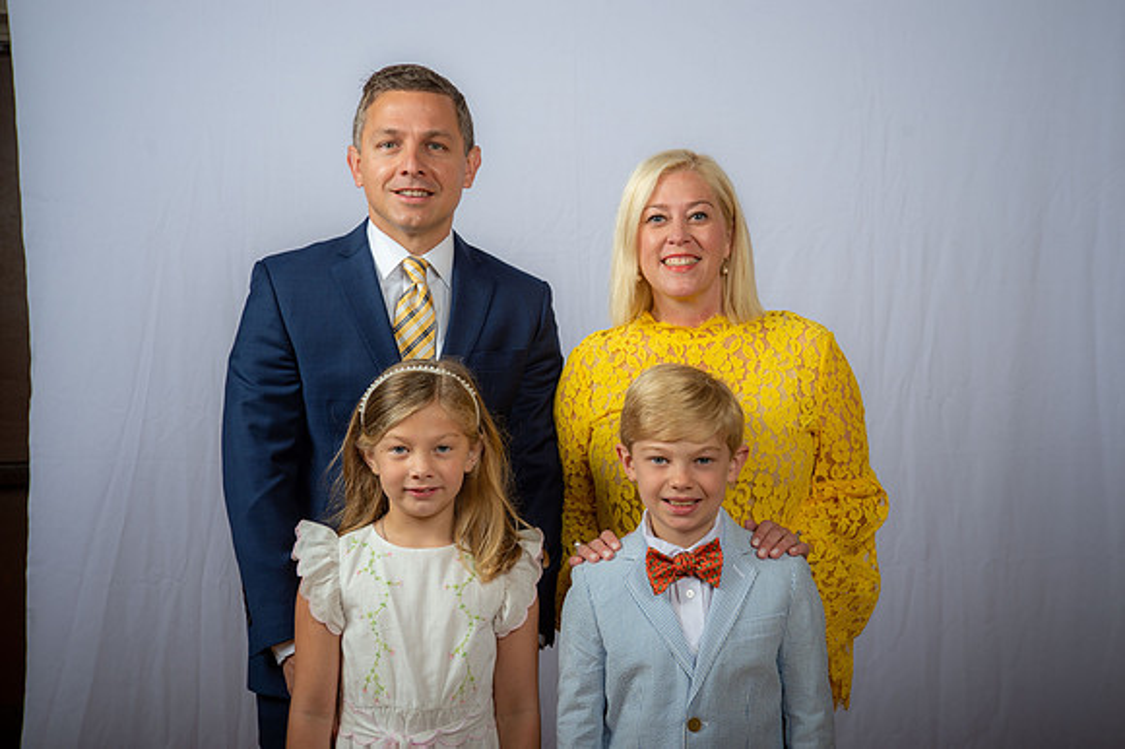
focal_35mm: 62
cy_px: 374
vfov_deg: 21.9
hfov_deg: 32.4
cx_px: 562
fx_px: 1936
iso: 250
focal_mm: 62
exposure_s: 1/200
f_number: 6.3
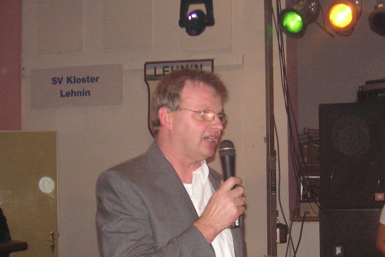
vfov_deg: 19.3
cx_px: 228
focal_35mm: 70
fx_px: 749
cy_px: 206
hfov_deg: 28.8
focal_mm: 6.1
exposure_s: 1/45
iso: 160
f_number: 2.8
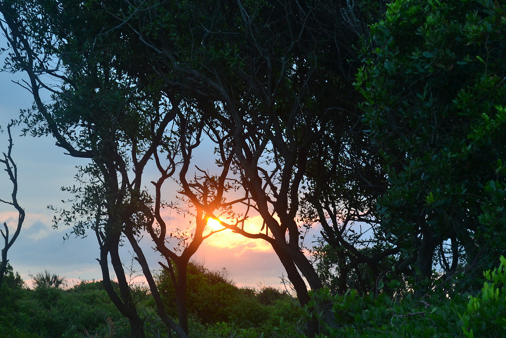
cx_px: 204
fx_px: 1448
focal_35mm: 103
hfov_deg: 19.8
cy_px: 210
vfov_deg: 13.3
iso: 400
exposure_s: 1/100
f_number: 9
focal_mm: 52
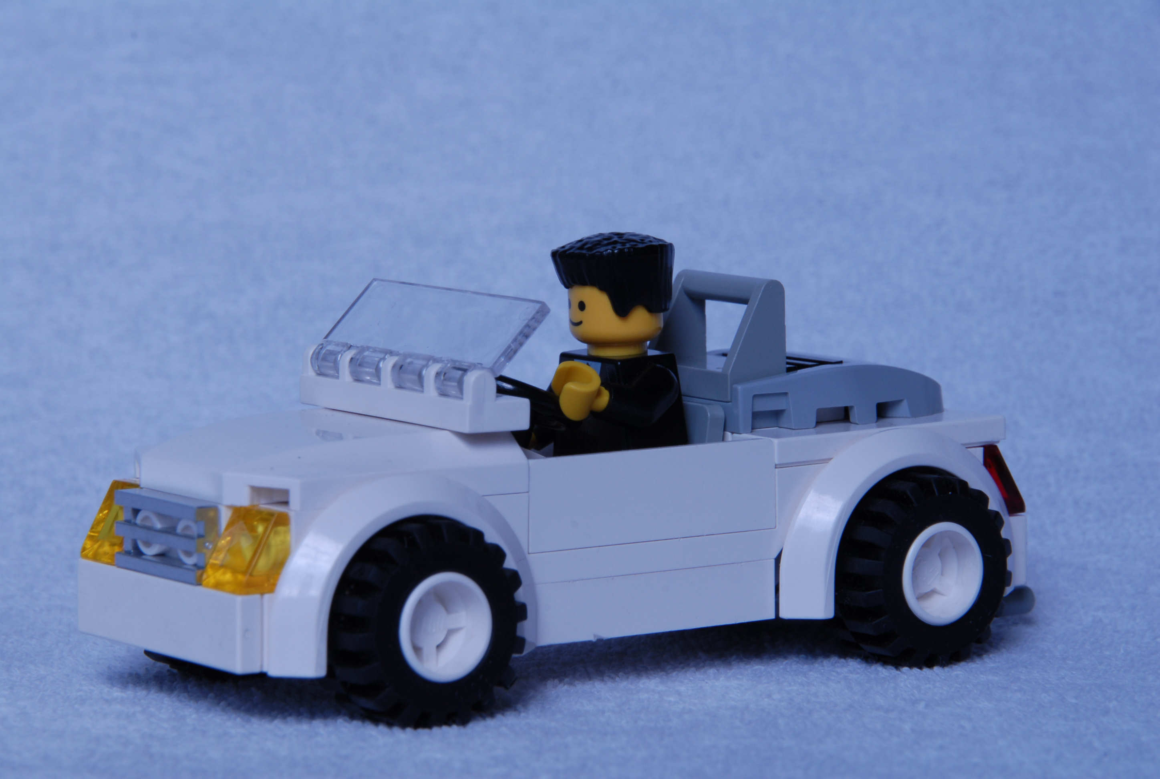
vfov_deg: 6.1
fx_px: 7265
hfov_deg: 9.1
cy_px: 390
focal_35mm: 225
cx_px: 580
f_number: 20
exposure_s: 1/20
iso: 200
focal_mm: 150
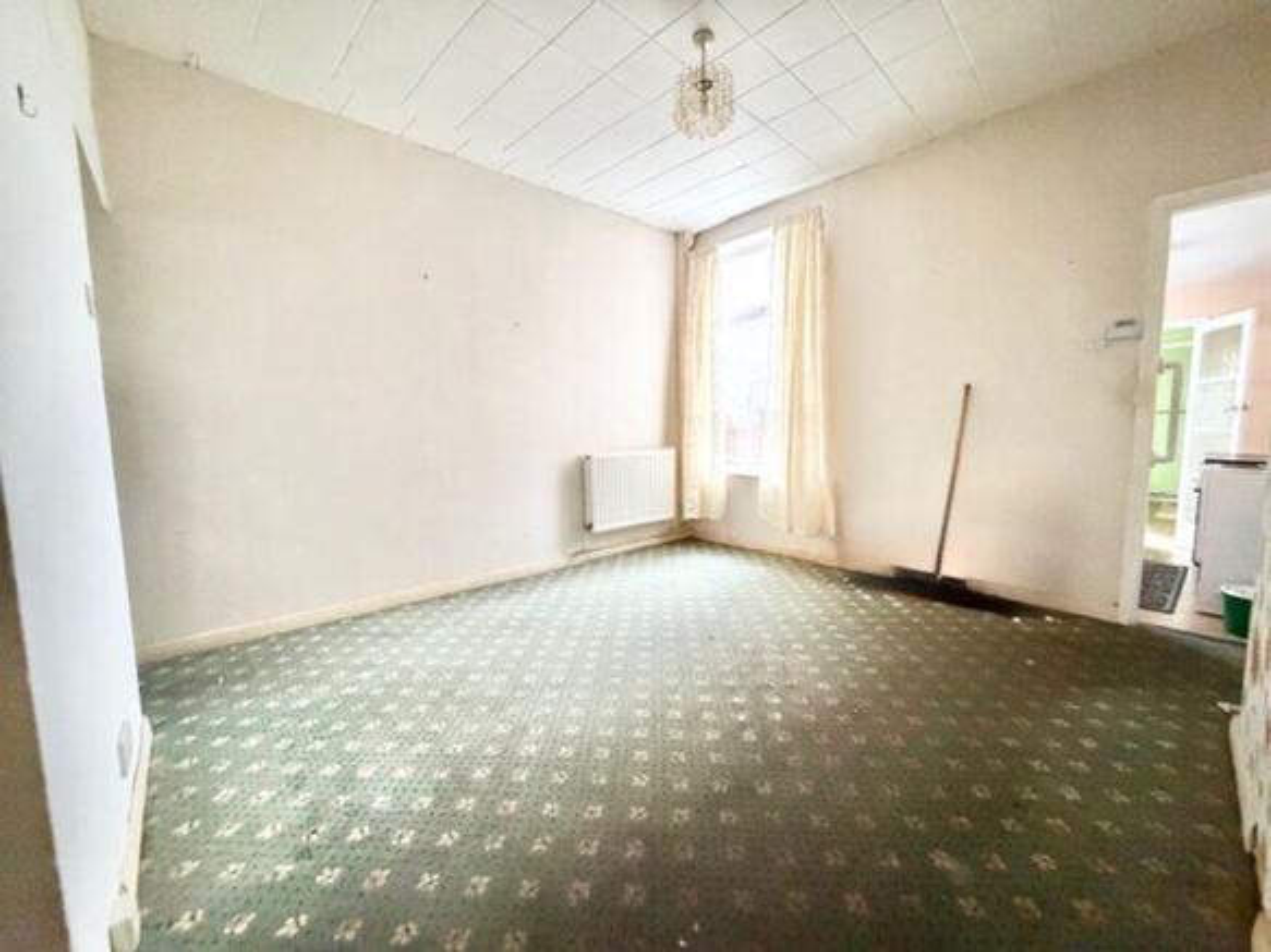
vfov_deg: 85.7
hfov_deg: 102.1
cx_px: 636
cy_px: 476
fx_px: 514
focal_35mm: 14
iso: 1250
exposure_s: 1/60
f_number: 2.2
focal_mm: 2.22
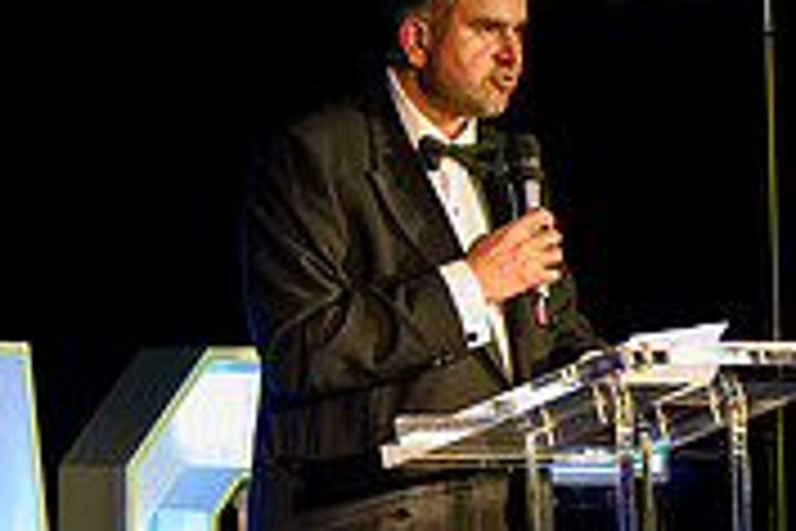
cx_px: -175
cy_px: 198
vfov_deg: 5.8
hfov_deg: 8.7
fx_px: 5196
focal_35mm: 235
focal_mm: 70
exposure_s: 1/200
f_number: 4
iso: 6400
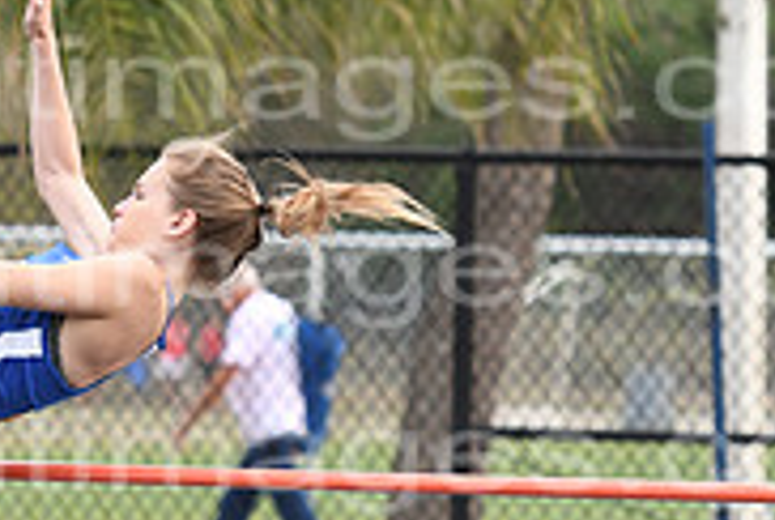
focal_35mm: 620
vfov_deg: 2.2
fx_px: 13369
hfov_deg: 3.3
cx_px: 9
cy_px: 369
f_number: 4
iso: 400
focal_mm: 130
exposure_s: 1/1000
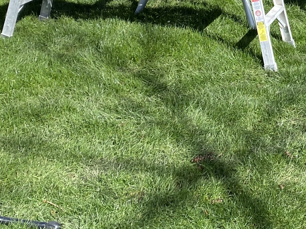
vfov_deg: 16.1
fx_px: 778
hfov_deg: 21.4
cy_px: -48
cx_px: 313
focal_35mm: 88
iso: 32
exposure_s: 1/1124
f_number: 1.8
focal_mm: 4.25
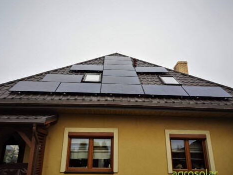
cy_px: 88
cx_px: 112
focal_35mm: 29
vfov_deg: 48.2
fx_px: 195
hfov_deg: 61.7
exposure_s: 1/671
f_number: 1.8
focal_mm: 3.95
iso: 50
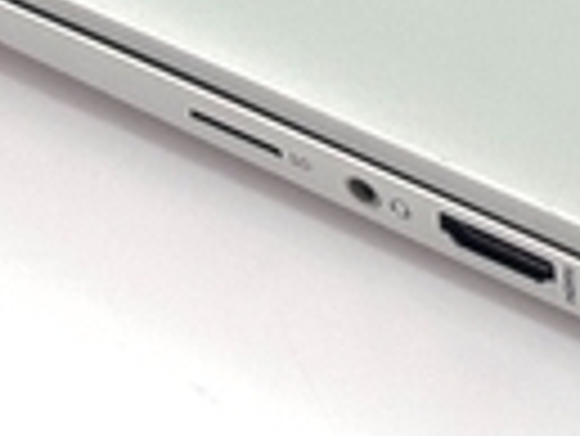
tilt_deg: -42.3
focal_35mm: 298
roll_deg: -0.7
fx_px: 4998
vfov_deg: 4.9
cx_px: 917
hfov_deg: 6.5
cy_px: -607
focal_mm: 6.76
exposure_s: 1/244
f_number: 1.78
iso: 64
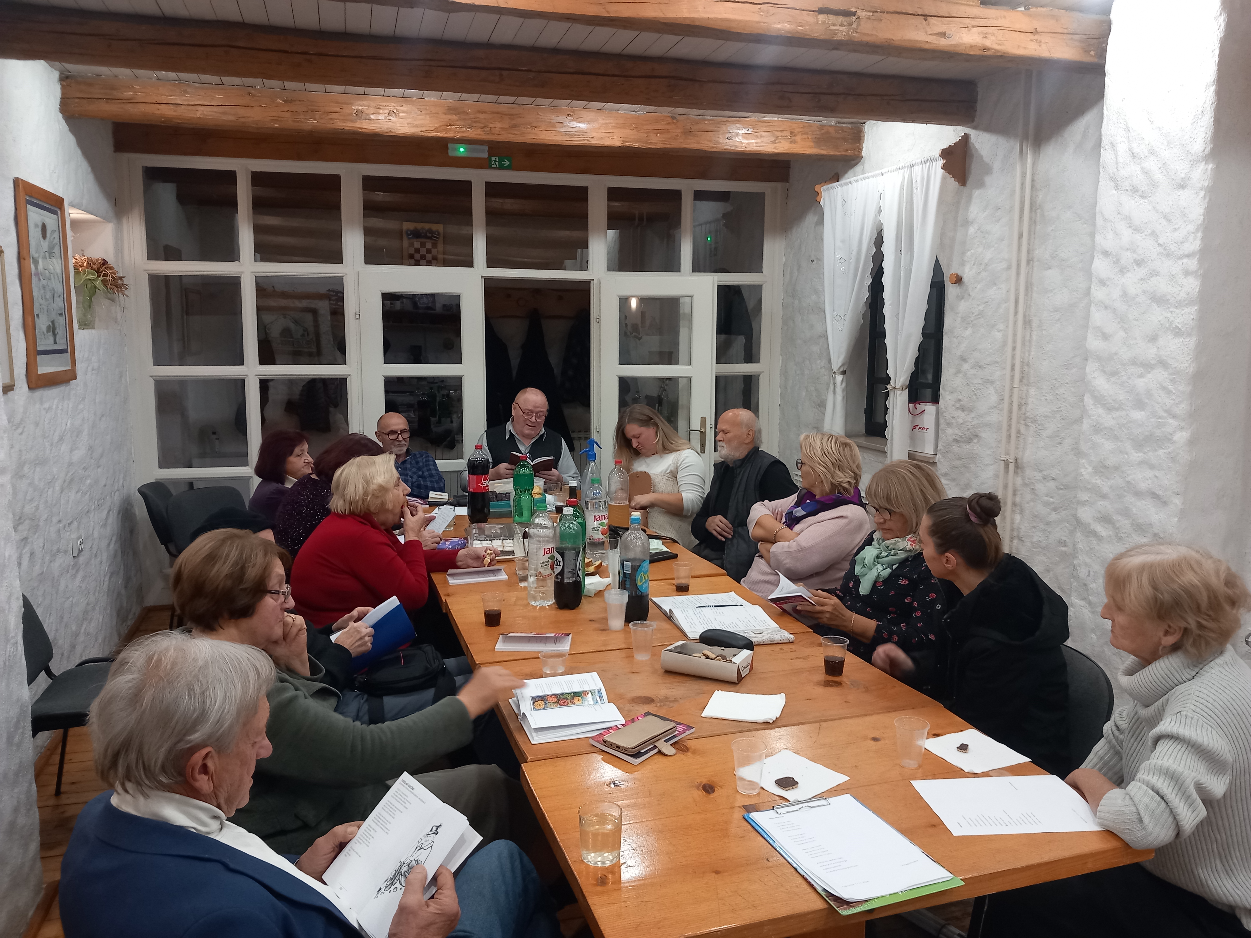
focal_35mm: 27
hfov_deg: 65.3
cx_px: 626
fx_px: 976
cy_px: 469
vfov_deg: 51.4
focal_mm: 4
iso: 160
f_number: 1.8
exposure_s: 1/50
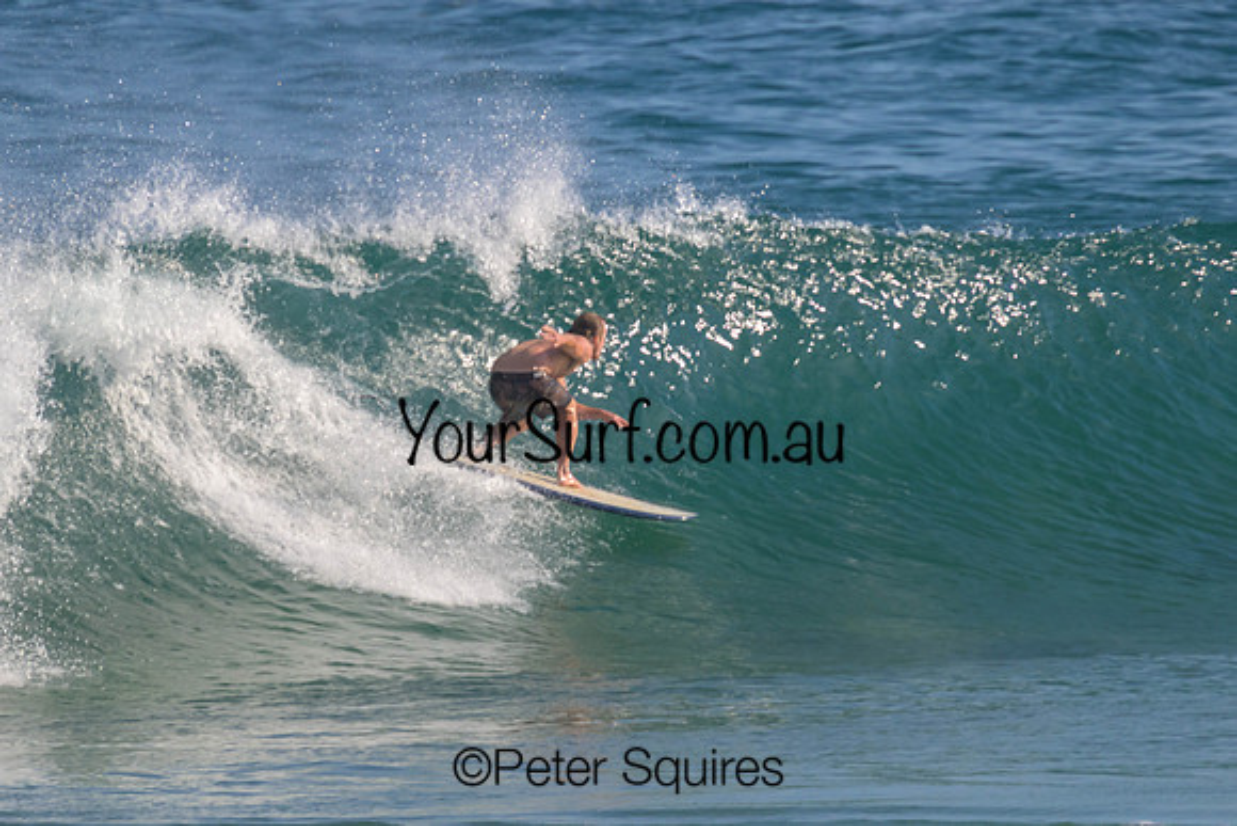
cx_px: 608
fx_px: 35428
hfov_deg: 2.0
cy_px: 387
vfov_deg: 1.3
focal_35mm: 1031
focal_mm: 800
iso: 1400
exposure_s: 1/2000
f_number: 11
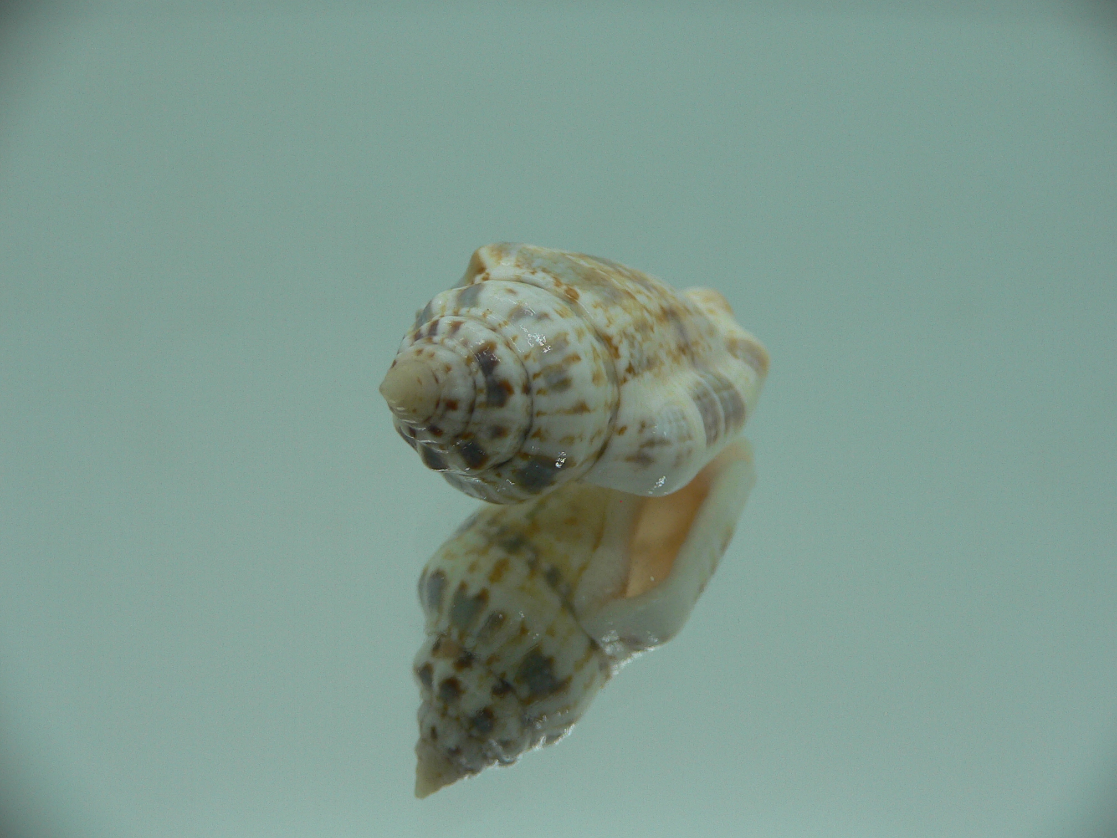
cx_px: 558
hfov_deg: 52.6
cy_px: 419
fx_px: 1129
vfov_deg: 40.7
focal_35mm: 35
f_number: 2.8
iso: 80
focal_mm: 4.6
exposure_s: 1/80
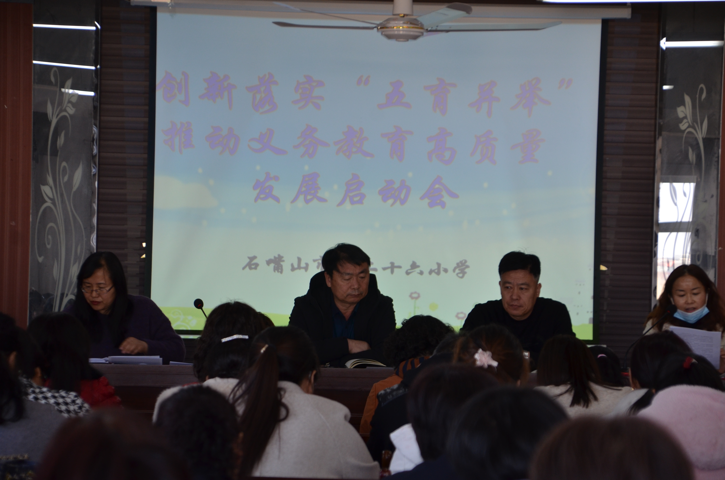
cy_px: 240
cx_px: 362
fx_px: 2773
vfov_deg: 9.9
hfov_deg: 14.9
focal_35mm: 138
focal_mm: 92
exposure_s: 1/60
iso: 450
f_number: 5.6
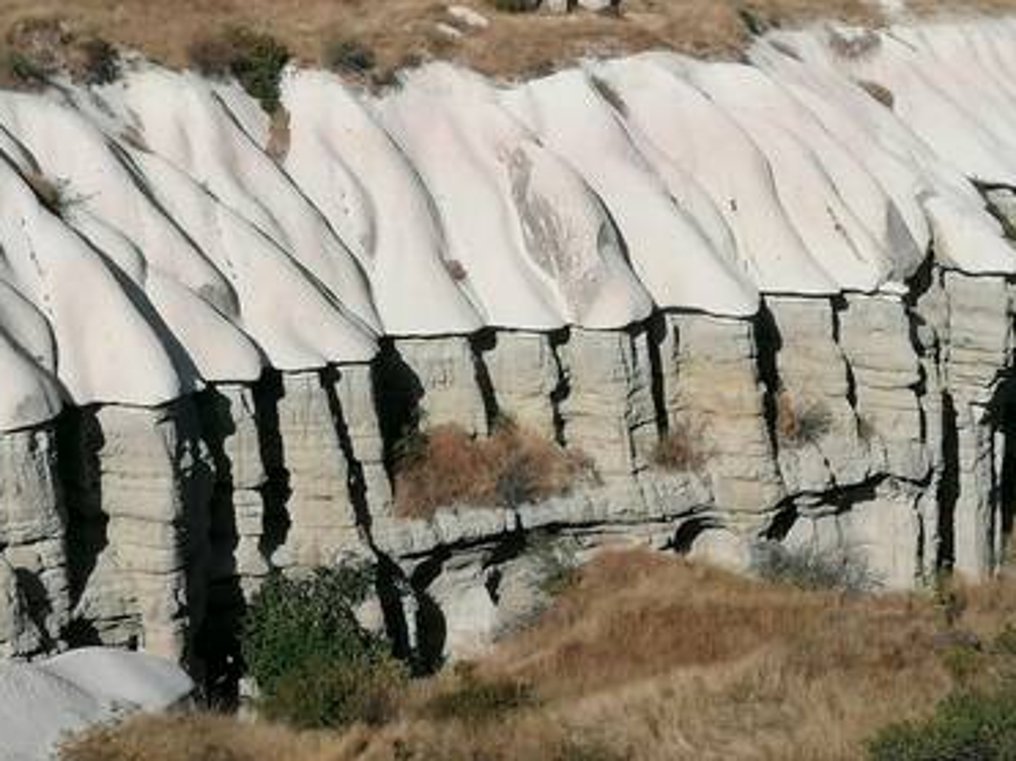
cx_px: 452
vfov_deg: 16.8
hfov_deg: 22.3
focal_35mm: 88
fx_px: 2582
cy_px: 359
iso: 50
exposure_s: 1/3003
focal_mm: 4.75
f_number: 1.8
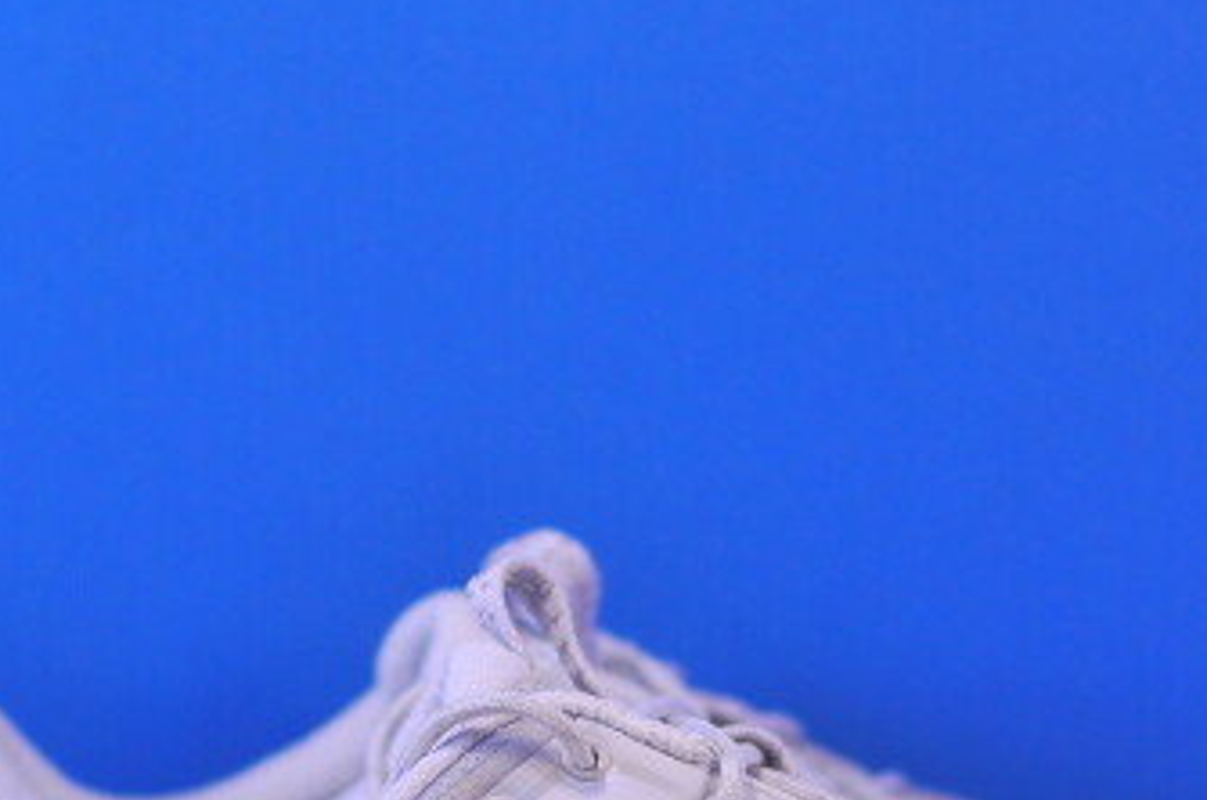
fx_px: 5990
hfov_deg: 11.5
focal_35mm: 179
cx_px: 728
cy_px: 805
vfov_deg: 7.6
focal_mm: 50
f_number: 2.8
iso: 250
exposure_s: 1/320
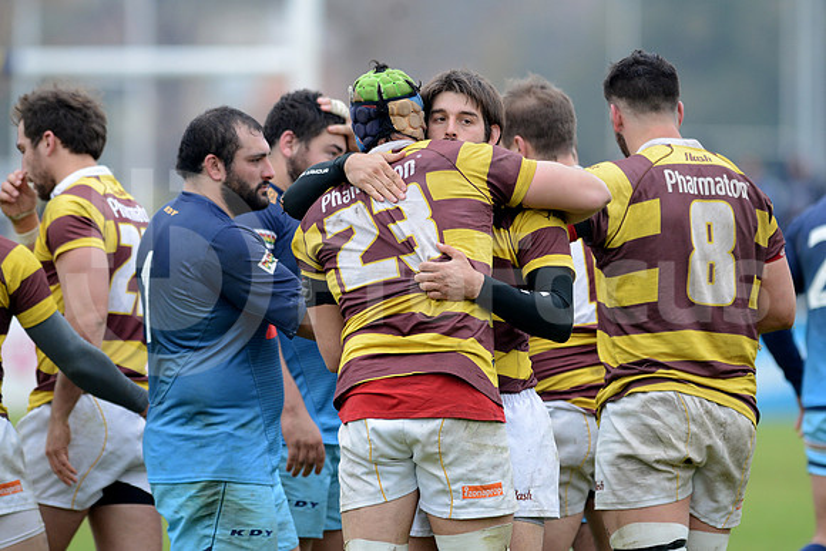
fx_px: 9638
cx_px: 413
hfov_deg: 4.9
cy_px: 276
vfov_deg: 3.3
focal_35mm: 420
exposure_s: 1/800
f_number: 4
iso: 800
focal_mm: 420
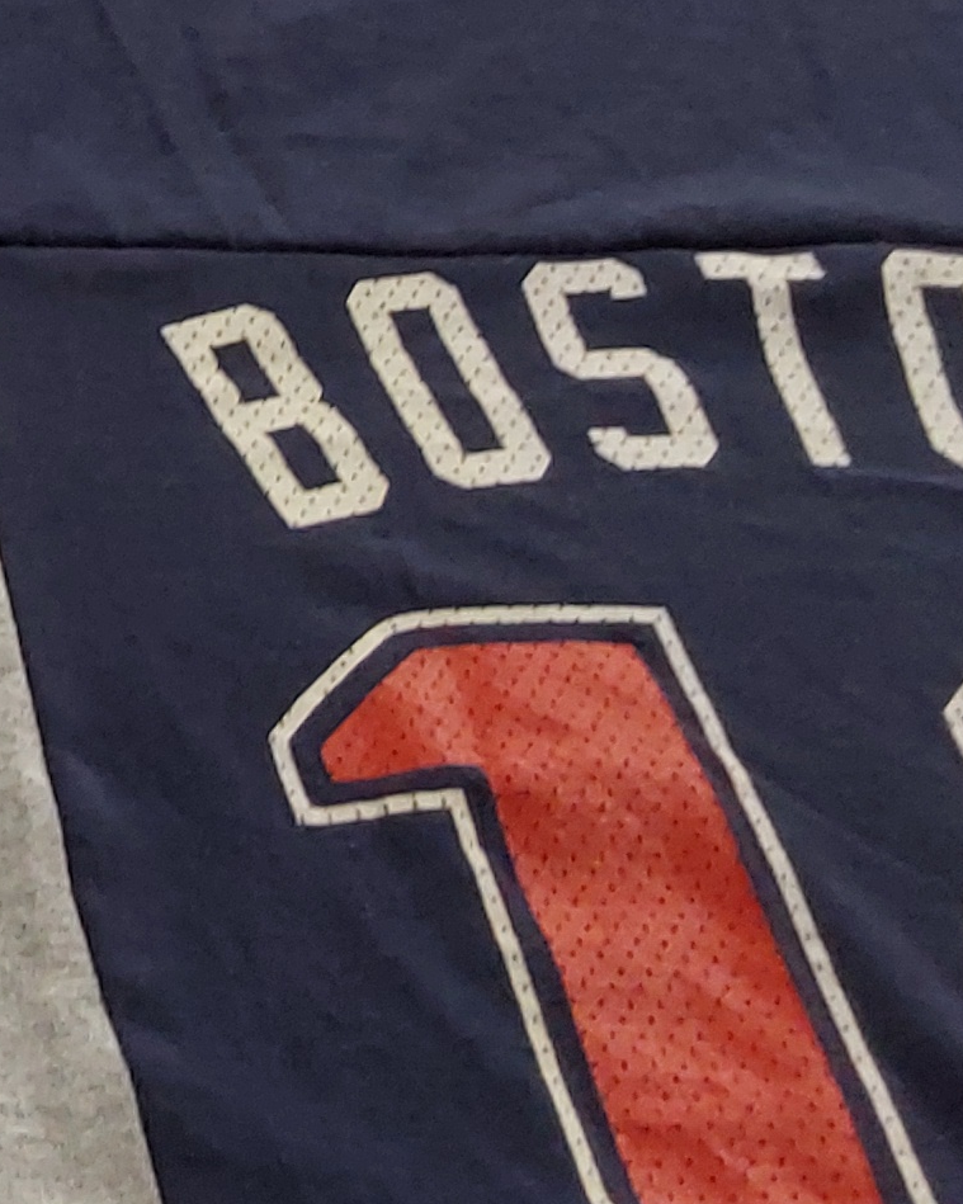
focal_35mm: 94
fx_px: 3349
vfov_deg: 19.7
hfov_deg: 14.5
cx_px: -749
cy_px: -34
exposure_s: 1/50
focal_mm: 2.91
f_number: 1.9
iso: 100
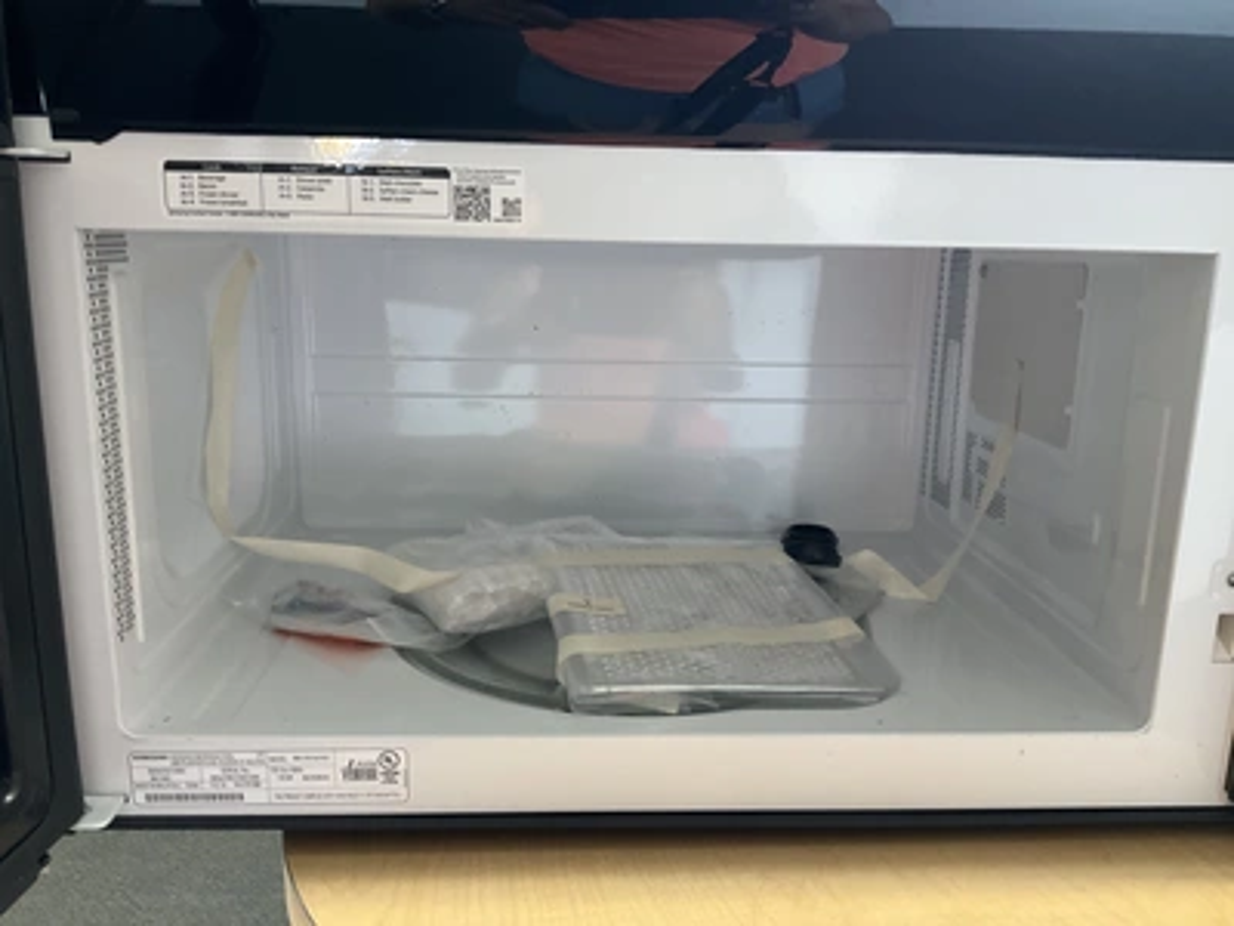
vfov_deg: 48.2
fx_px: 1034
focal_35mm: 29
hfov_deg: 61.7
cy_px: 463
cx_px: 617
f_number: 1.8
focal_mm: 3
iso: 160
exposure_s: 1/60
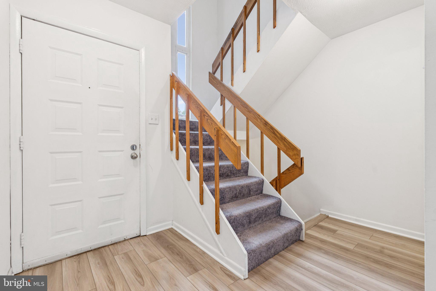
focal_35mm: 16
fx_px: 200
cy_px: 146
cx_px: 218
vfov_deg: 72.0
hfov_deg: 95.0
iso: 200
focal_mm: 16.5
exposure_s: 1/8
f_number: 7.1
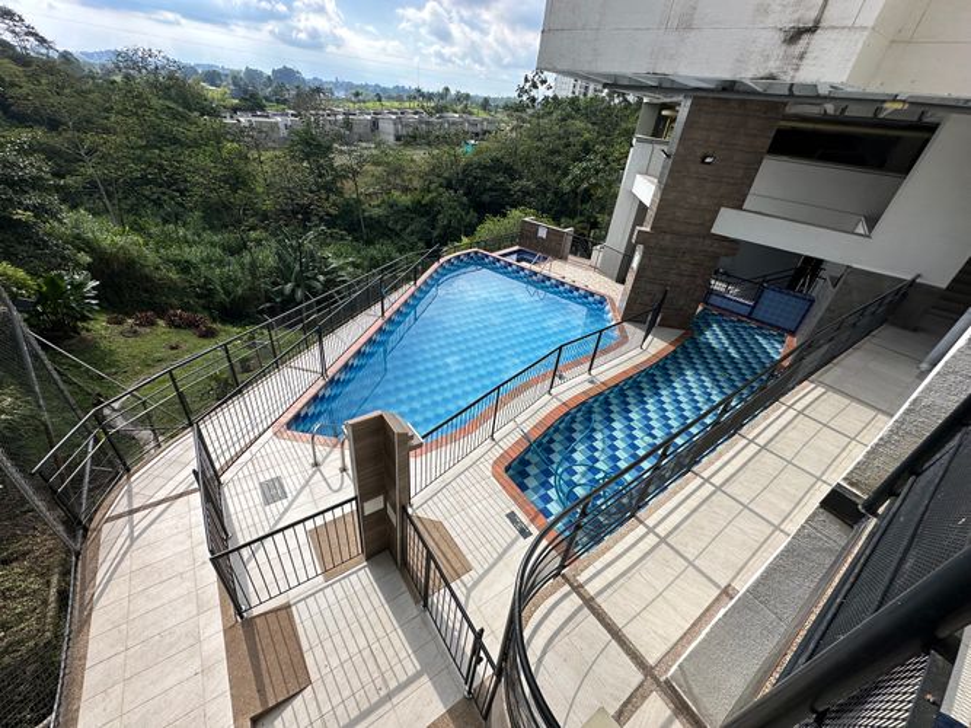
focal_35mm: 14
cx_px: 486
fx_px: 393
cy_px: 364
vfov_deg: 85.7
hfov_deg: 102.1
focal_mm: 2.22
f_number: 2.2
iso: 50
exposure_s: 1/1855
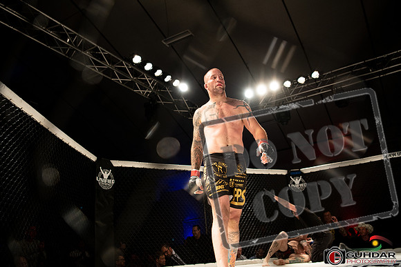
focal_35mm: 32
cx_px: 194
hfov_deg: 58.9
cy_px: 133
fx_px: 355
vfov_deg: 41.3
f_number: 2.8
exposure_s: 1/1000
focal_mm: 30
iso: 640
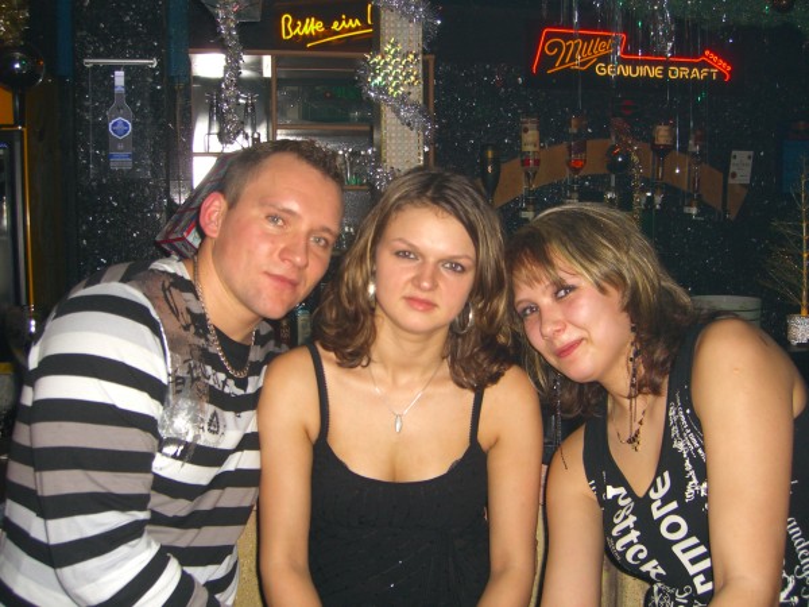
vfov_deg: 37.7
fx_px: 888
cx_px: 404
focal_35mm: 38
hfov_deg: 49.0
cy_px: 304
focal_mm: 7.9
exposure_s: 1/60
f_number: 2.8
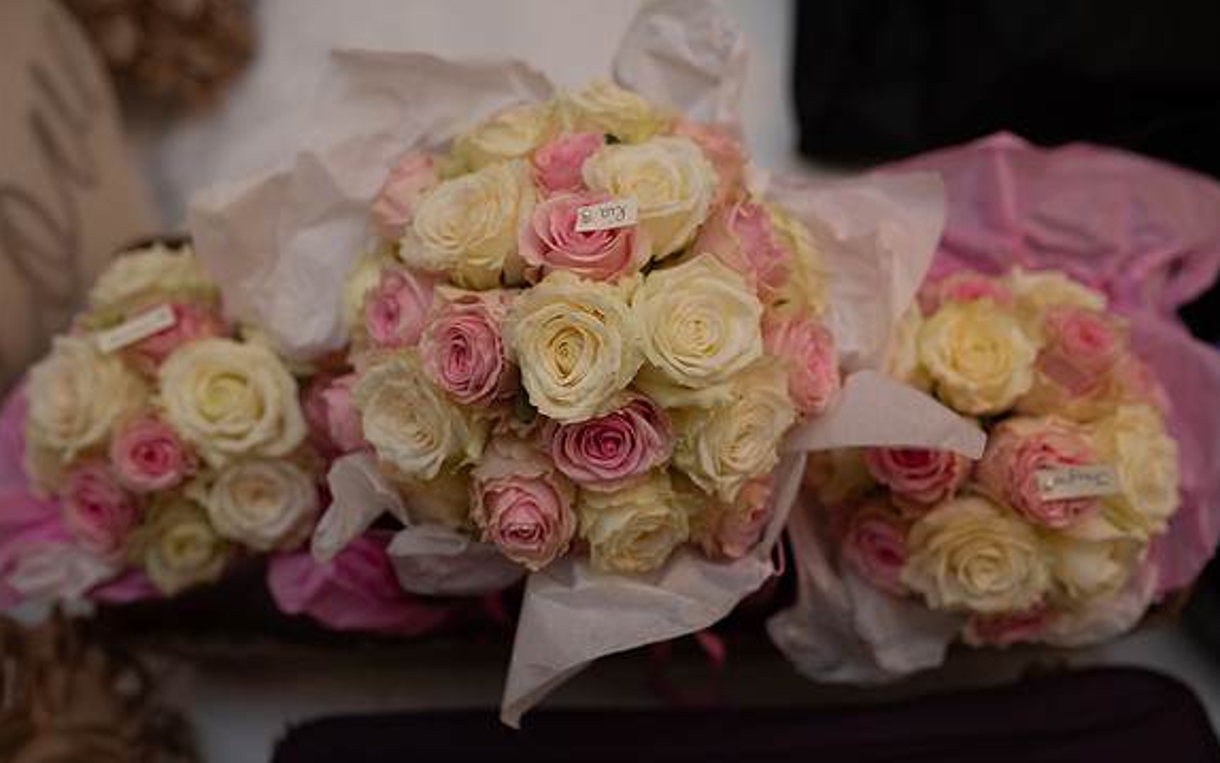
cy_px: 374
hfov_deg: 54.0
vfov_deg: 35.4
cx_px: 608
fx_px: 1197
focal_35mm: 36
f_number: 2.8
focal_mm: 35
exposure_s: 1/100
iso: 640
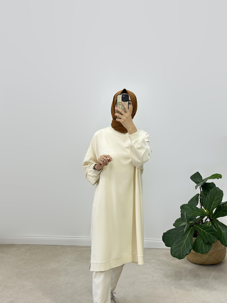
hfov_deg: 30.3
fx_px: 420
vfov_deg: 39.7
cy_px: 152
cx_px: 114
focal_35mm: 48
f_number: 1.78
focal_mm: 6.86
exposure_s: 1/210
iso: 80
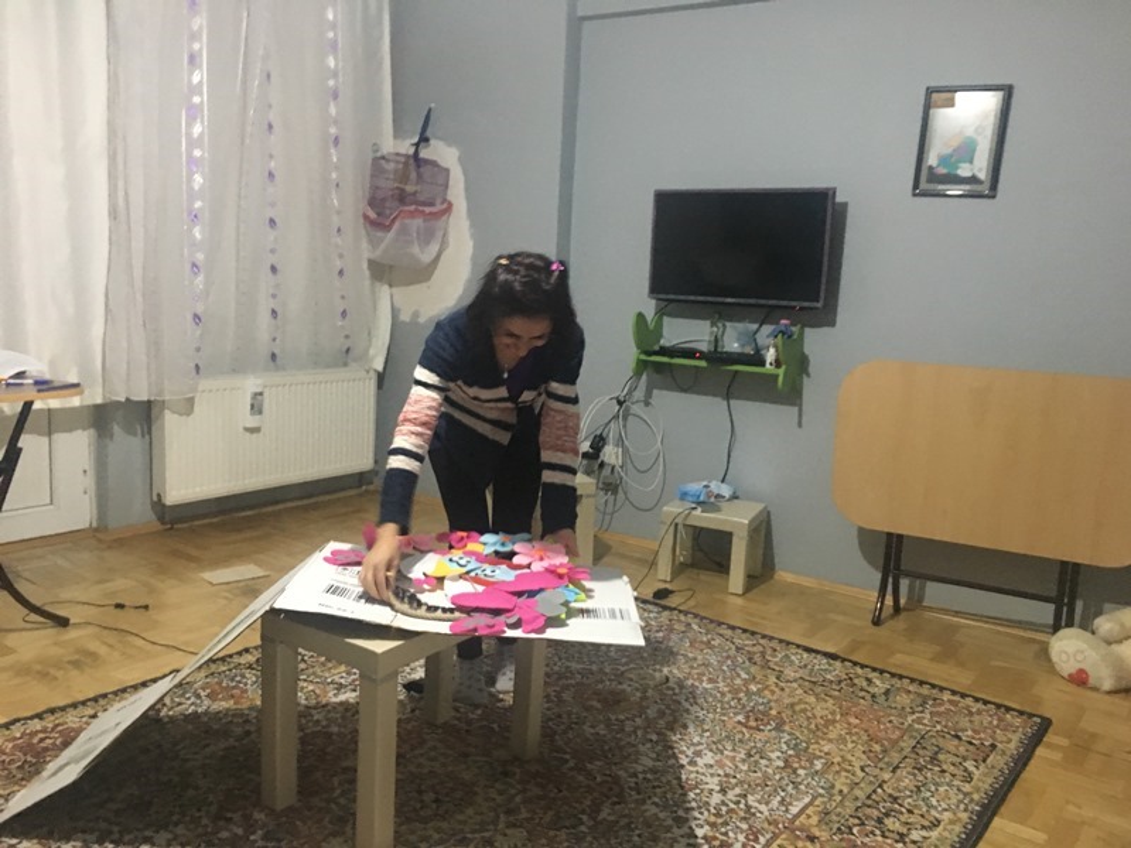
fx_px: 948
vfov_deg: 48.2
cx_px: 566
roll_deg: -2.8
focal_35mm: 29
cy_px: 424
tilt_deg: -8.4
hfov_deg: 61.7
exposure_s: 1/17
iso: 400
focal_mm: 4.15
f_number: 2.2
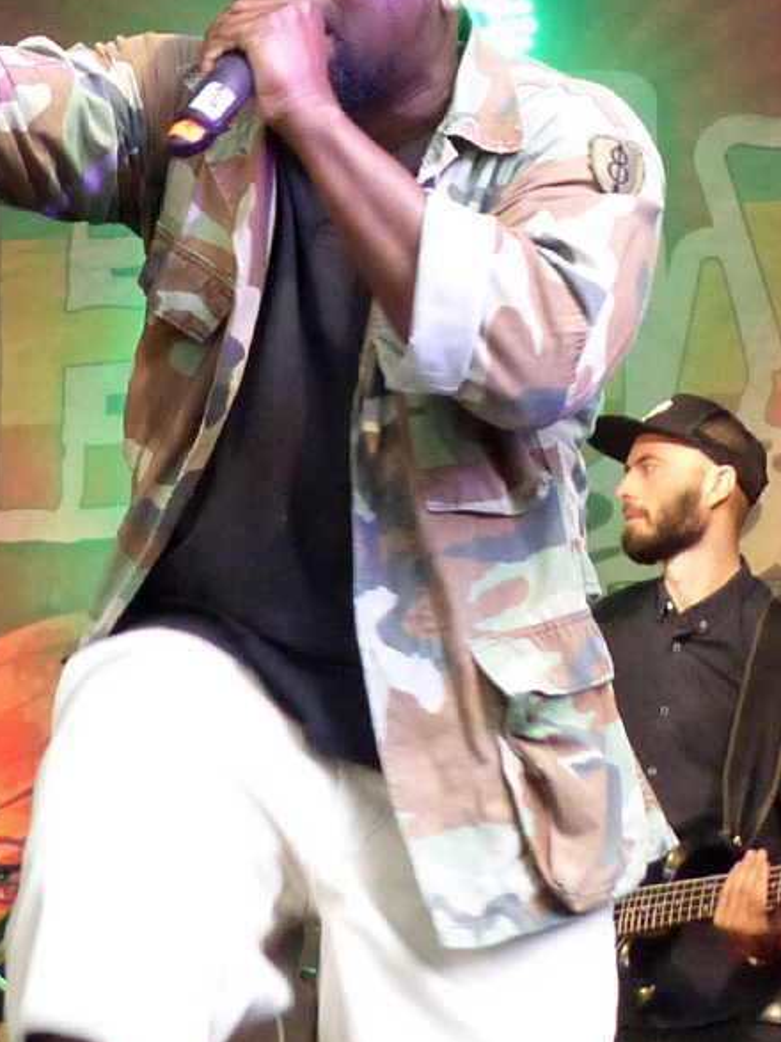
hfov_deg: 23.3
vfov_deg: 30.7
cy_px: 446
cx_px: 370
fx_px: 1896
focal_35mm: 63
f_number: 2.8
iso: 400
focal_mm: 6.6
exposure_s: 1/60
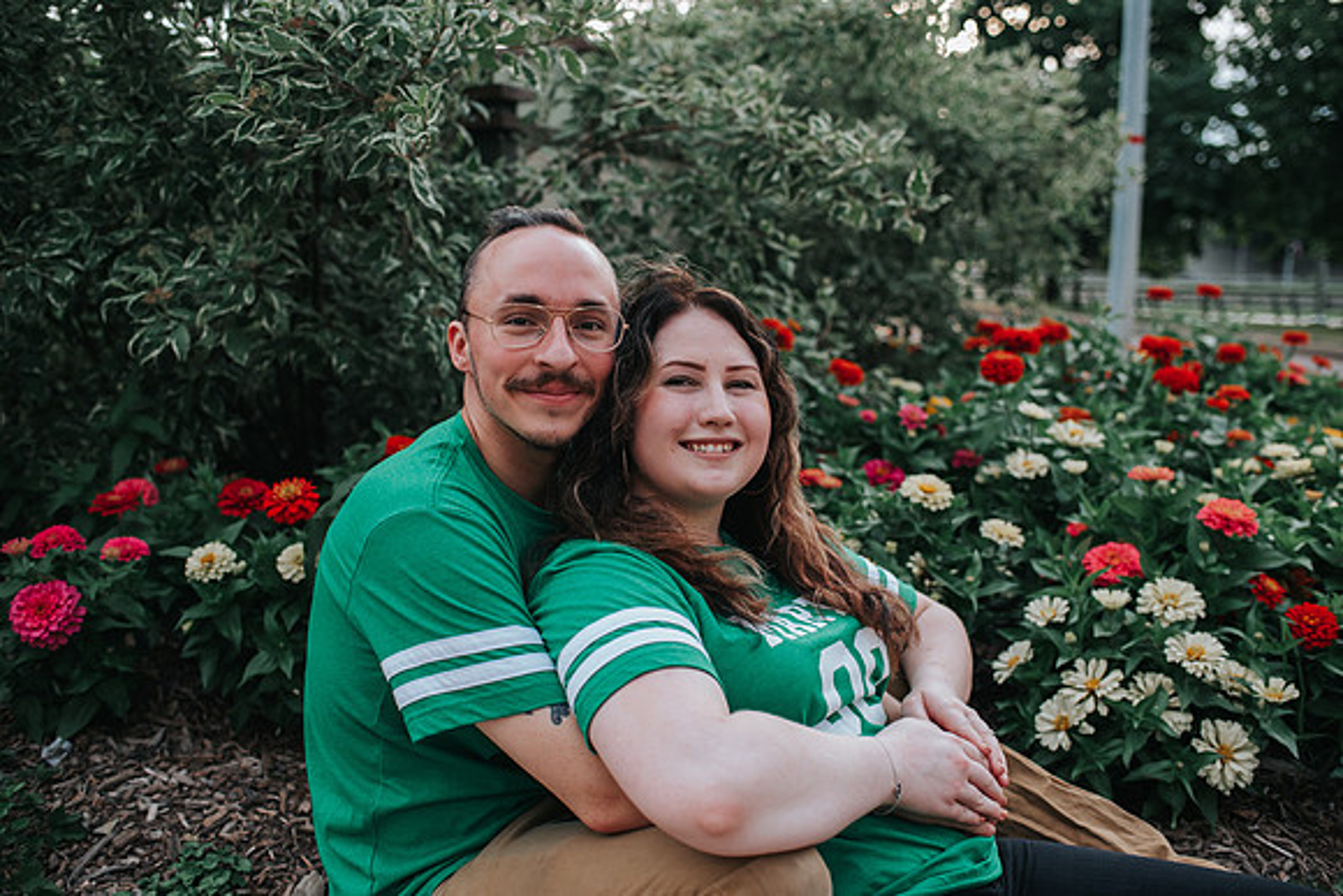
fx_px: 1306
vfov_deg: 37.9
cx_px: 672
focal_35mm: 35
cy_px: 448
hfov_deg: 54.4
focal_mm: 35
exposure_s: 1/800
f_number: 3.2
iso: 800
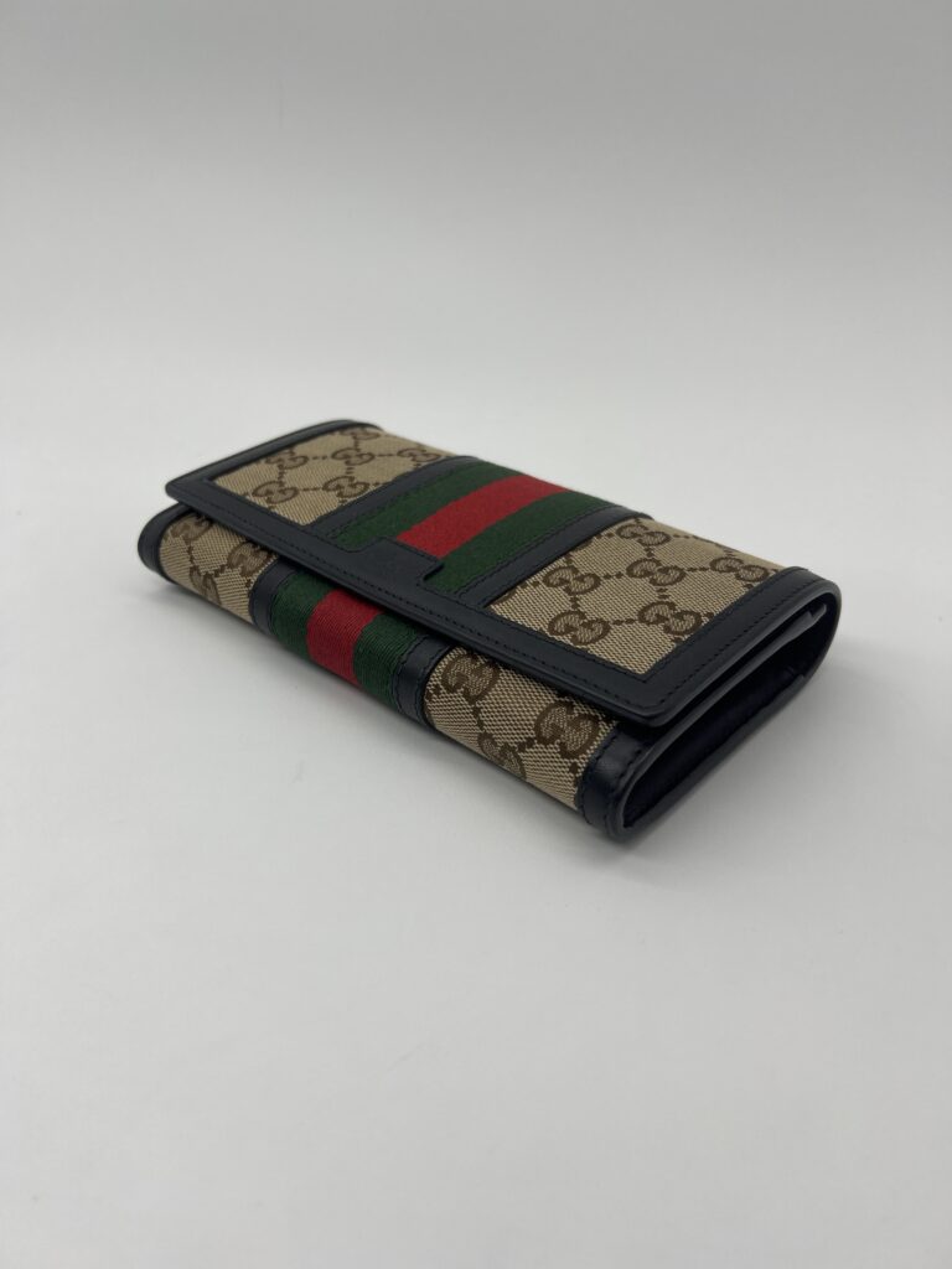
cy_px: 634
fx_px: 953
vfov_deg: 67.3
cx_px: 476
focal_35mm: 26
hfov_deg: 53.1
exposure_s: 1/360
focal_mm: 5.7
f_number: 1.5
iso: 50
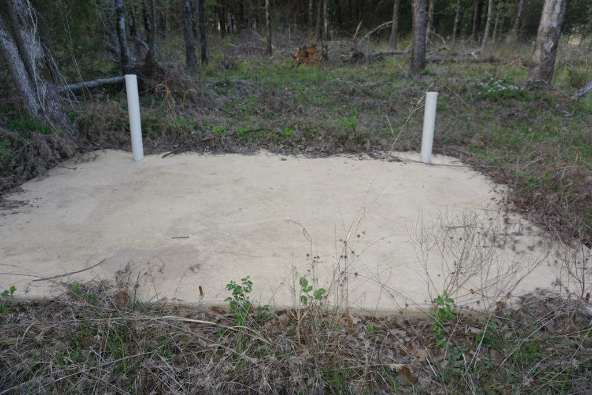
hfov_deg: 73.8
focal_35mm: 24
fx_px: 395
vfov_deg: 53.1
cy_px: 198
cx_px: 296
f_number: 4
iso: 160
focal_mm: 16
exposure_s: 1/160
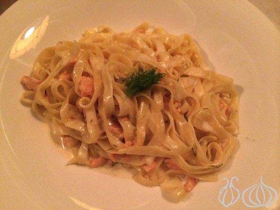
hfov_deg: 60.0
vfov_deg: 46.8
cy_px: 105
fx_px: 243
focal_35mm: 30
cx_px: 140
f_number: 2.2
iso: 640
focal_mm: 4.12
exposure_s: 1/15
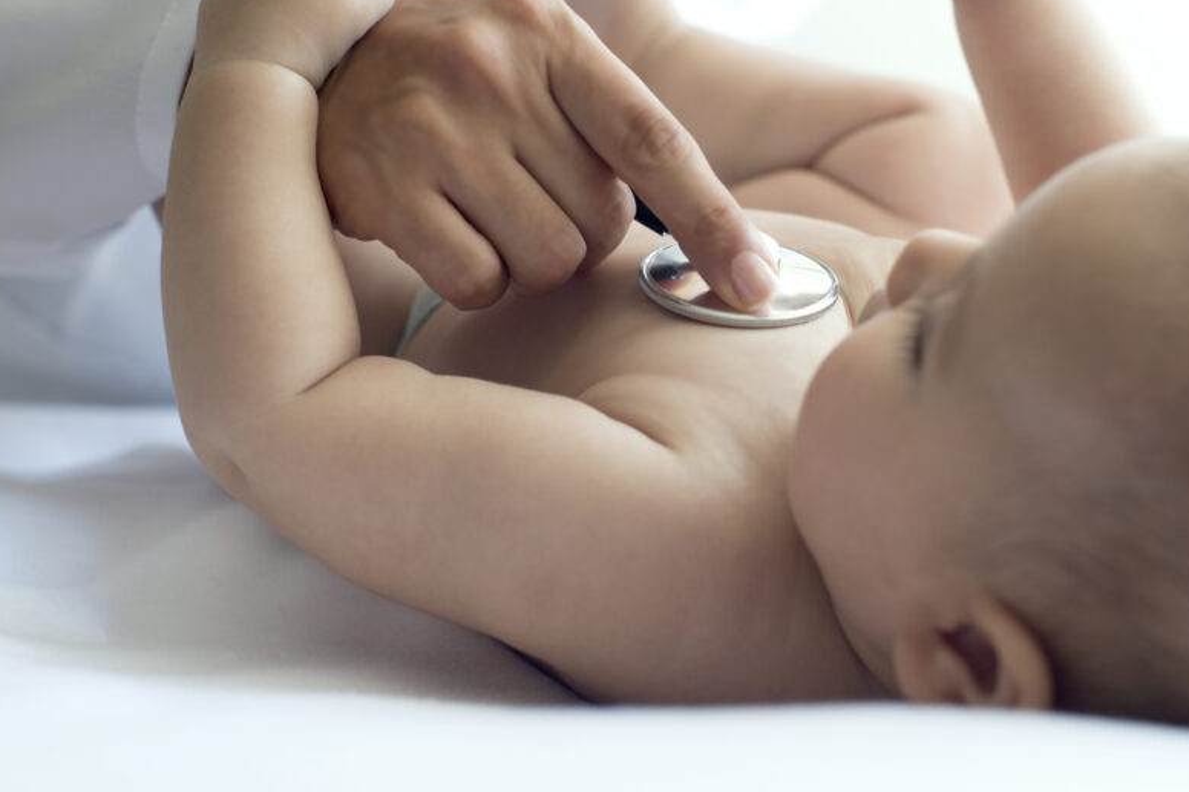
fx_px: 2179
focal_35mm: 66
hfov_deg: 30.4
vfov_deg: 20.6
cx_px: 722
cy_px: 289
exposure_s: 1/125
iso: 320
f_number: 4.5
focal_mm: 50
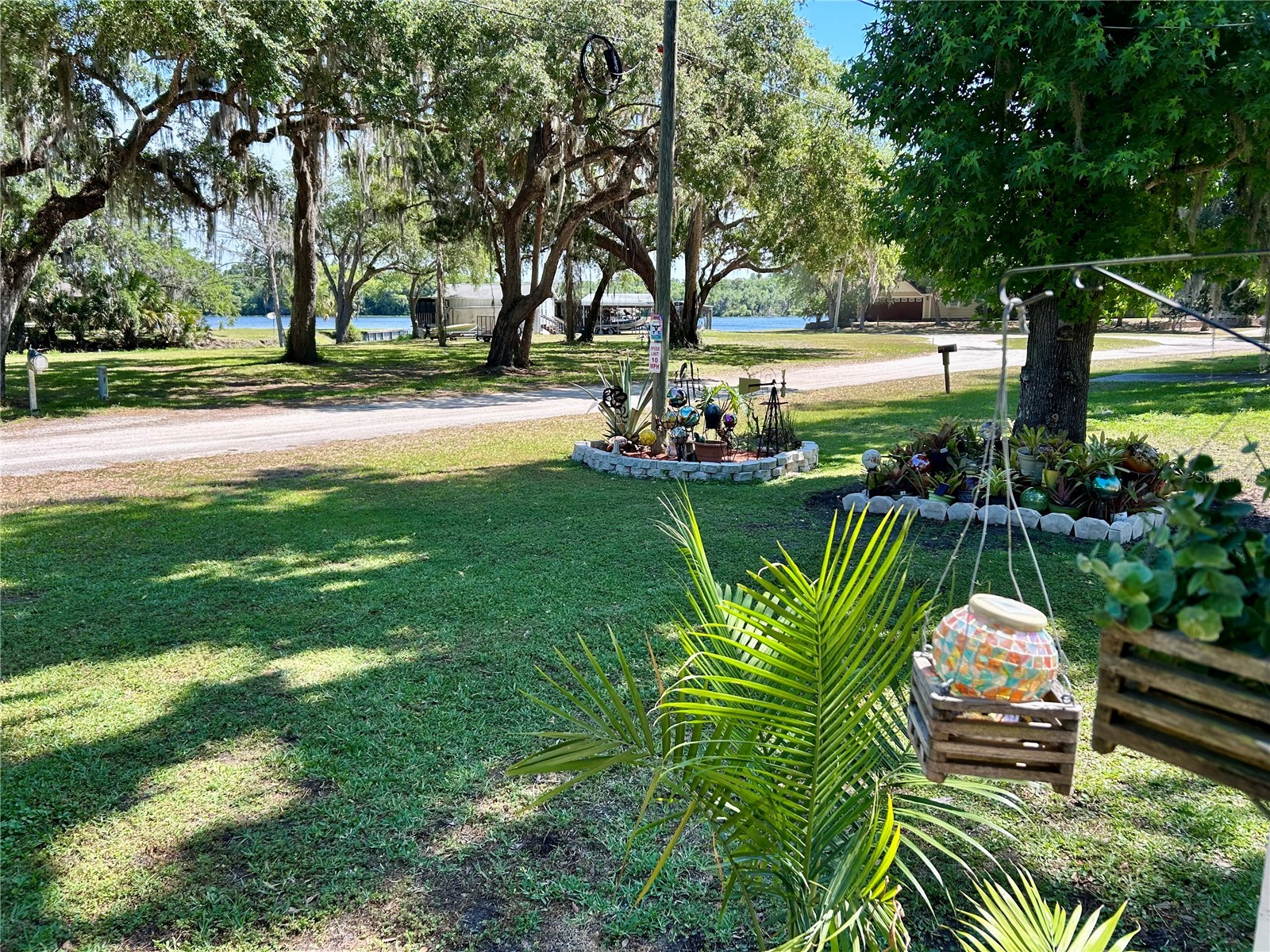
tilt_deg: -8.8
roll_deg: +1.0
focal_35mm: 26
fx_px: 954
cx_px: 635
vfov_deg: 53.1
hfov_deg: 67.3
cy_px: 476
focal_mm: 5.7
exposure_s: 1/965
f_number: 1.5
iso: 50
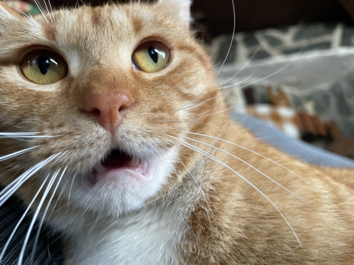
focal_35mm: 26
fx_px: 266
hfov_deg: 67.3
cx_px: 177
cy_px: 132
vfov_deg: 53.1
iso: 200
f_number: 1.6
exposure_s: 1/60
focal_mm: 4.2
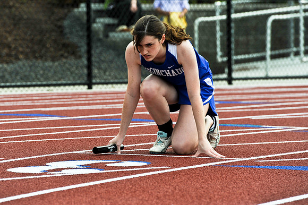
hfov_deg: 10.3
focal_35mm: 200
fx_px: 1710
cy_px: 102
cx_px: 154
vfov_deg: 6.9
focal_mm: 200
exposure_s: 1/1000
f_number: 5.6
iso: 200
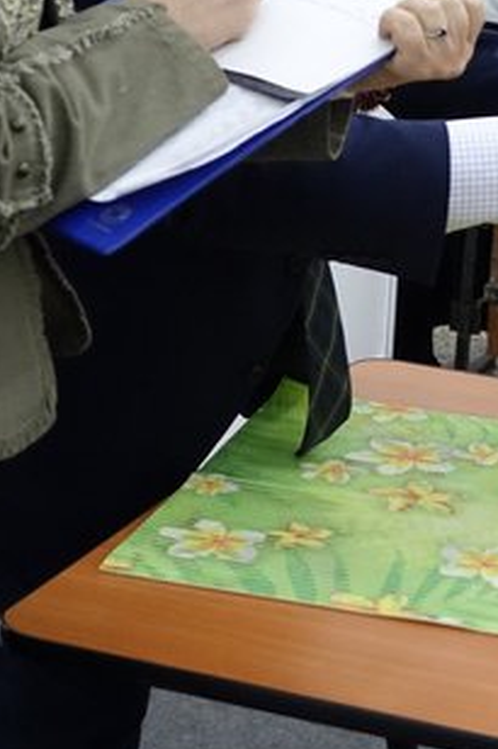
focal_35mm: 104
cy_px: 122
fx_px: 2160
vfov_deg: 19.4
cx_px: 550
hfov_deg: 12.9
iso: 2500
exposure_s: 1/125
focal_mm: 14.53
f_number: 2.8
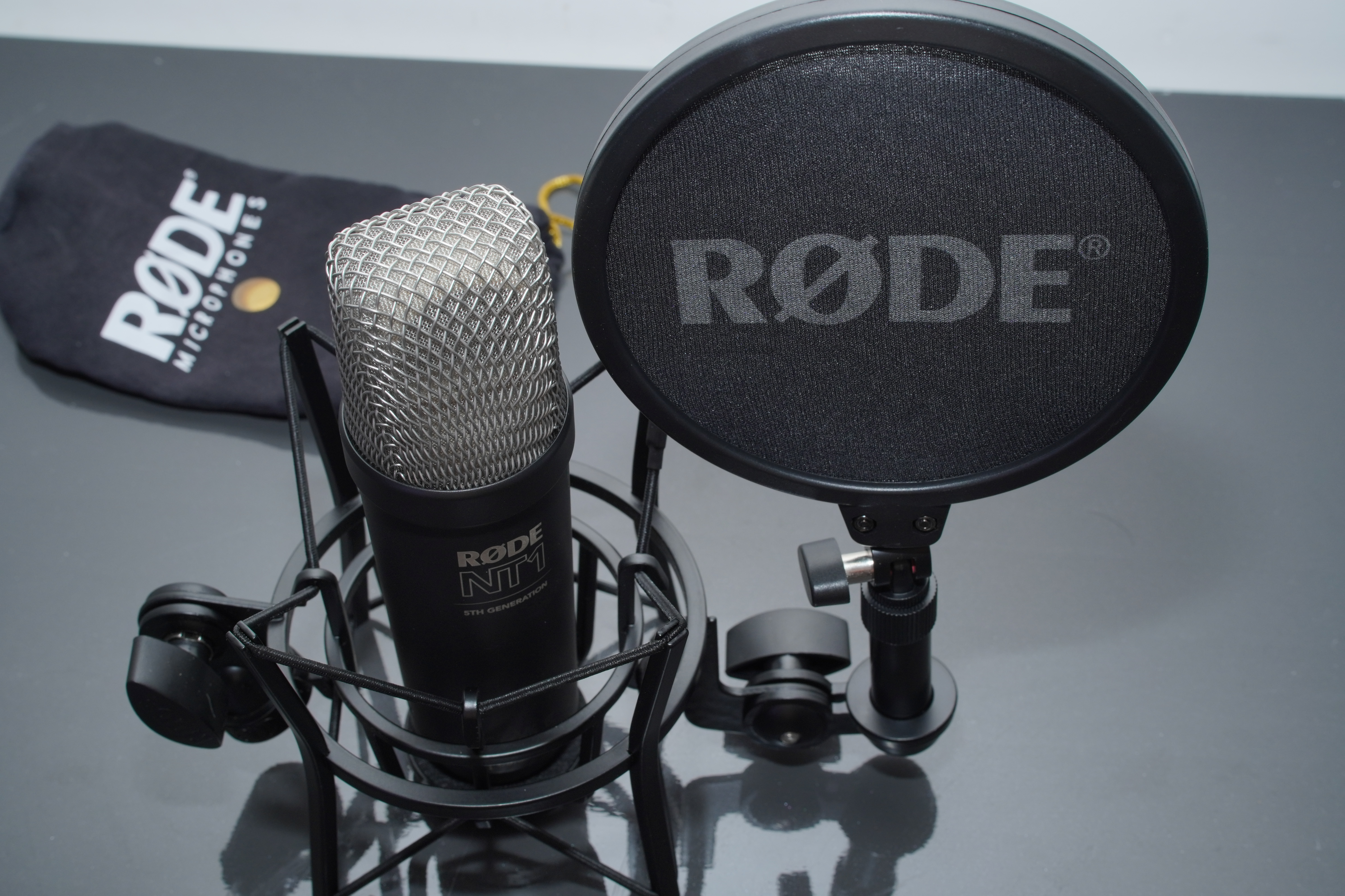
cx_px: 672
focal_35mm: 52
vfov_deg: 25.8
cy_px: 448
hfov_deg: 37.9
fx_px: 1961
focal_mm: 35
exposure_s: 1/160
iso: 250
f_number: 9
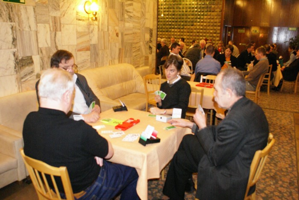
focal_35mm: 30
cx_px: 150
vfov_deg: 43.7
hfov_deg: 61.9
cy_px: 100
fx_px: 249
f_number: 4
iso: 1600
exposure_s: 1/30
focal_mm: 20
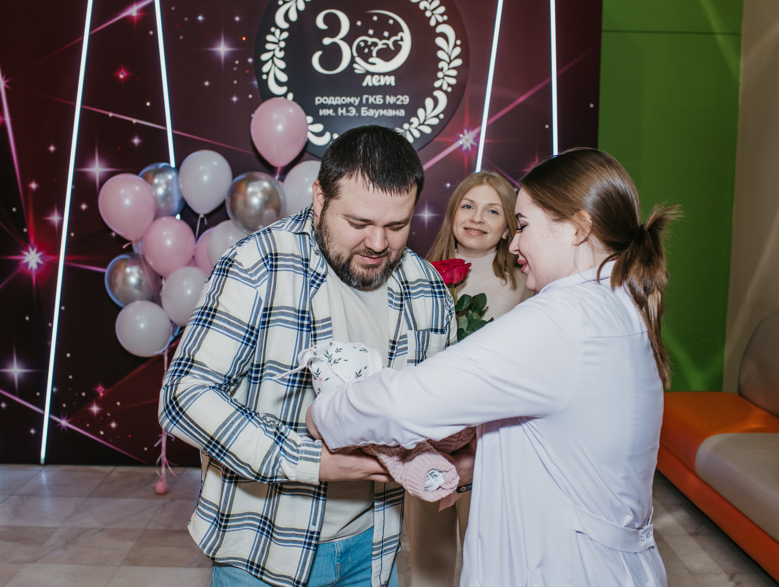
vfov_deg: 36.9
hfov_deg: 47.7
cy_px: 285
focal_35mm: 39
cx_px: 366
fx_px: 880
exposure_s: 1/160
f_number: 4.5
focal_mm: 35
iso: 320
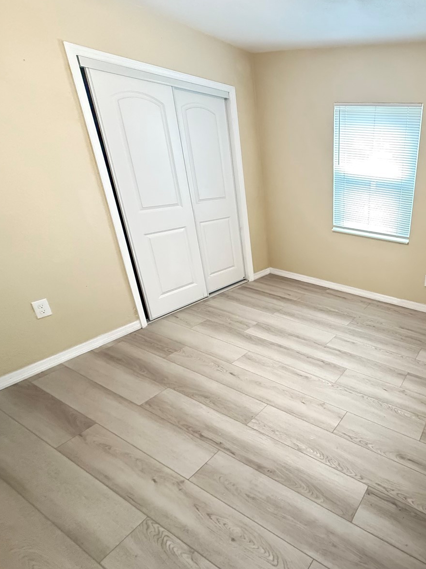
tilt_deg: -23.4
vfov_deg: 84.7
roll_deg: -4.4
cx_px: 379
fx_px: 312
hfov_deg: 59.1
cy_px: 285
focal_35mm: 19
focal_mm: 2.22
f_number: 2.2
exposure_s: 1/60
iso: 800
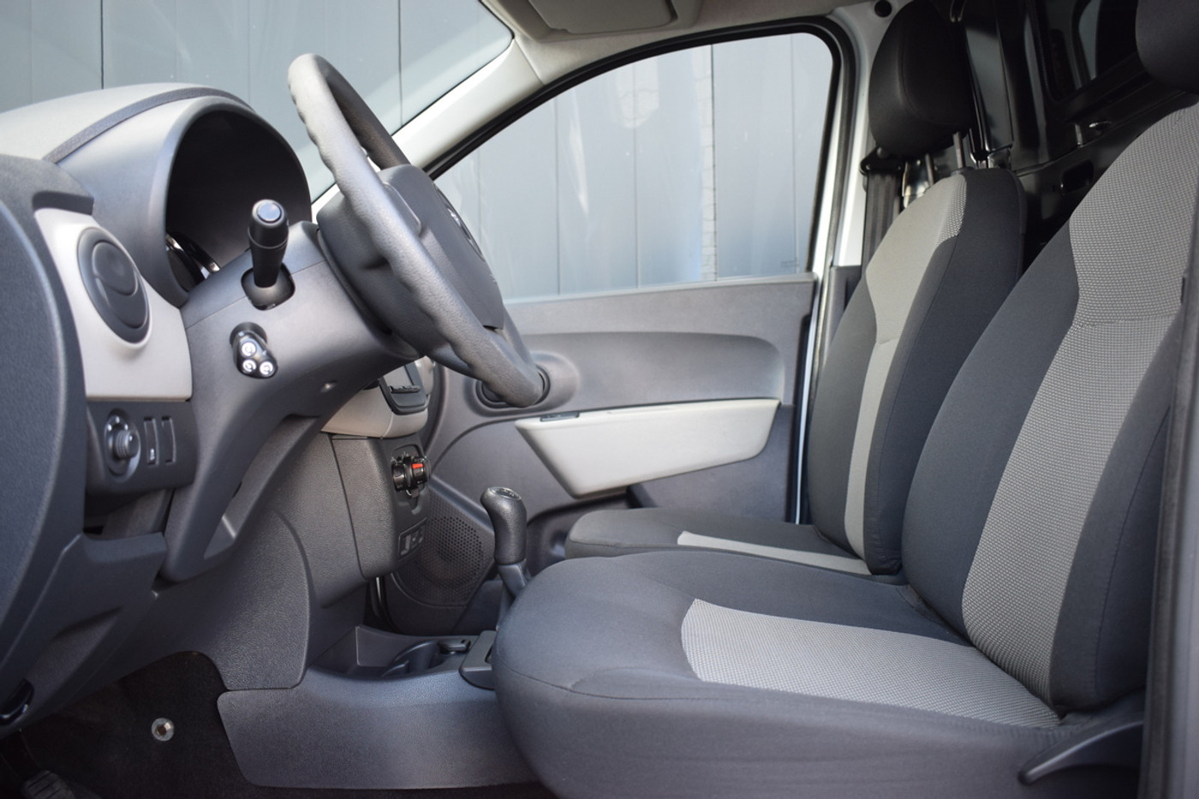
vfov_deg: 40.0
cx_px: 600
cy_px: 400
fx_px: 1099
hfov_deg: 57.2
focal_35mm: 33
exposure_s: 1/60
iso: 640
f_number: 4
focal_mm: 22
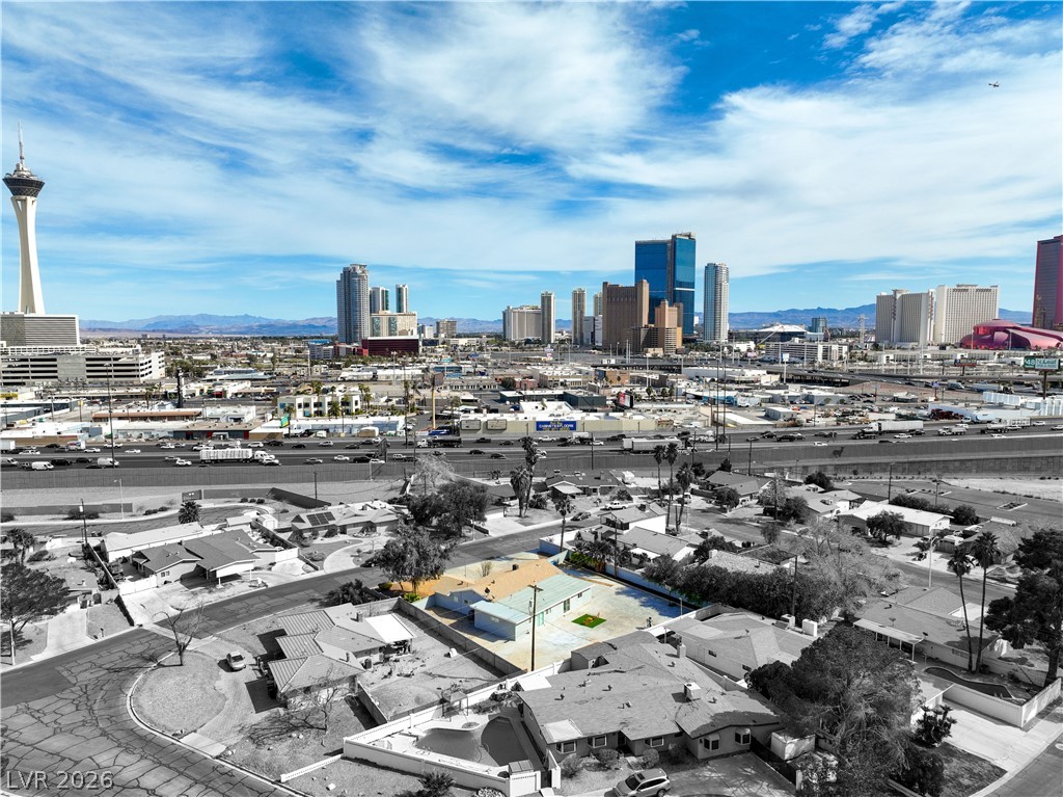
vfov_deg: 56.8
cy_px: 398
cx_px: 532
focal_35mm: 24
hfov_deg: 71.6
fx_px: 737
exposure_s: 1/2000
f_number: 2.8
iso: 100
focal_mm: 12.29
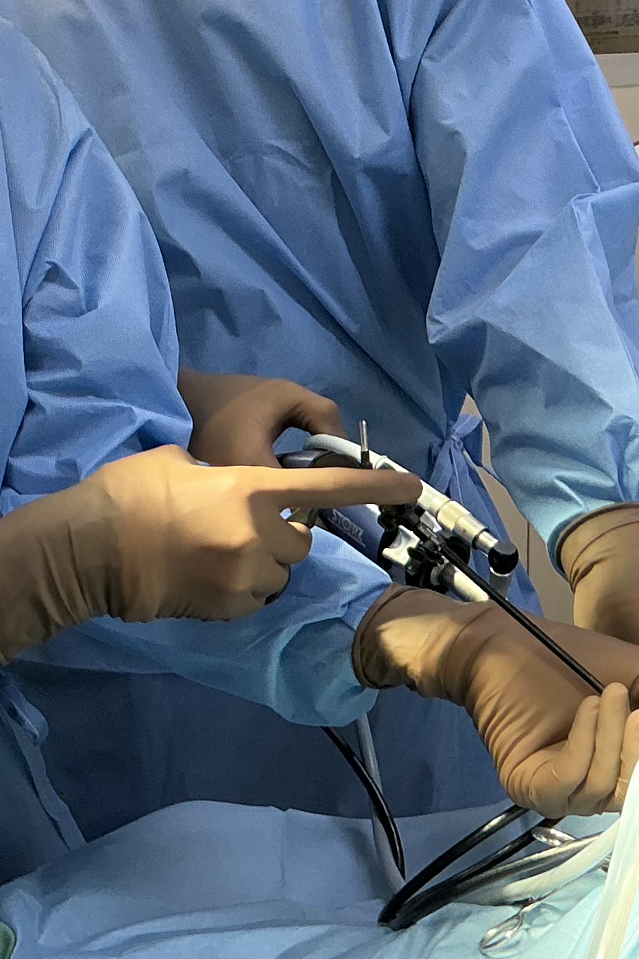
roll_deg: +0.5
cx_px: 395
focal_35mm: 87
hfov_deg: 15.7
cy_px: 279
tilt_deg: -18.0
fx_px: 2316
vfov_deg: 23.2
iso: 50
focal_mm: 3
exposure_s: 1/120
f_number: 1.8
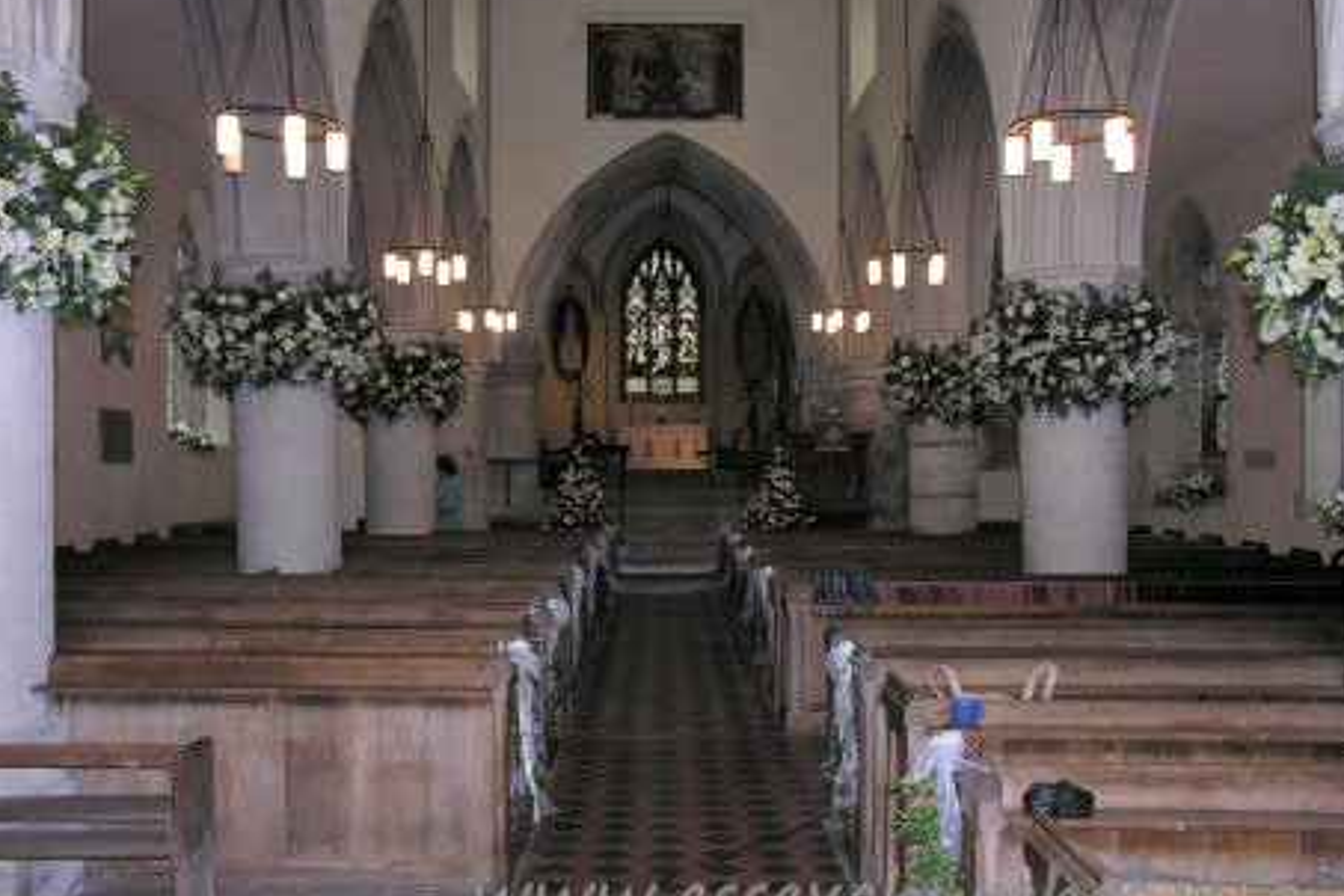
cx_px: 671
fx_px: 1381
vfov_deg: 35.9
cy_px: 464
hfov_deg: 51.9
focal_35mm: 37
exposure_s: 1/60.1
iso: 118
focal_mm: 8.9
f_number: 2.8
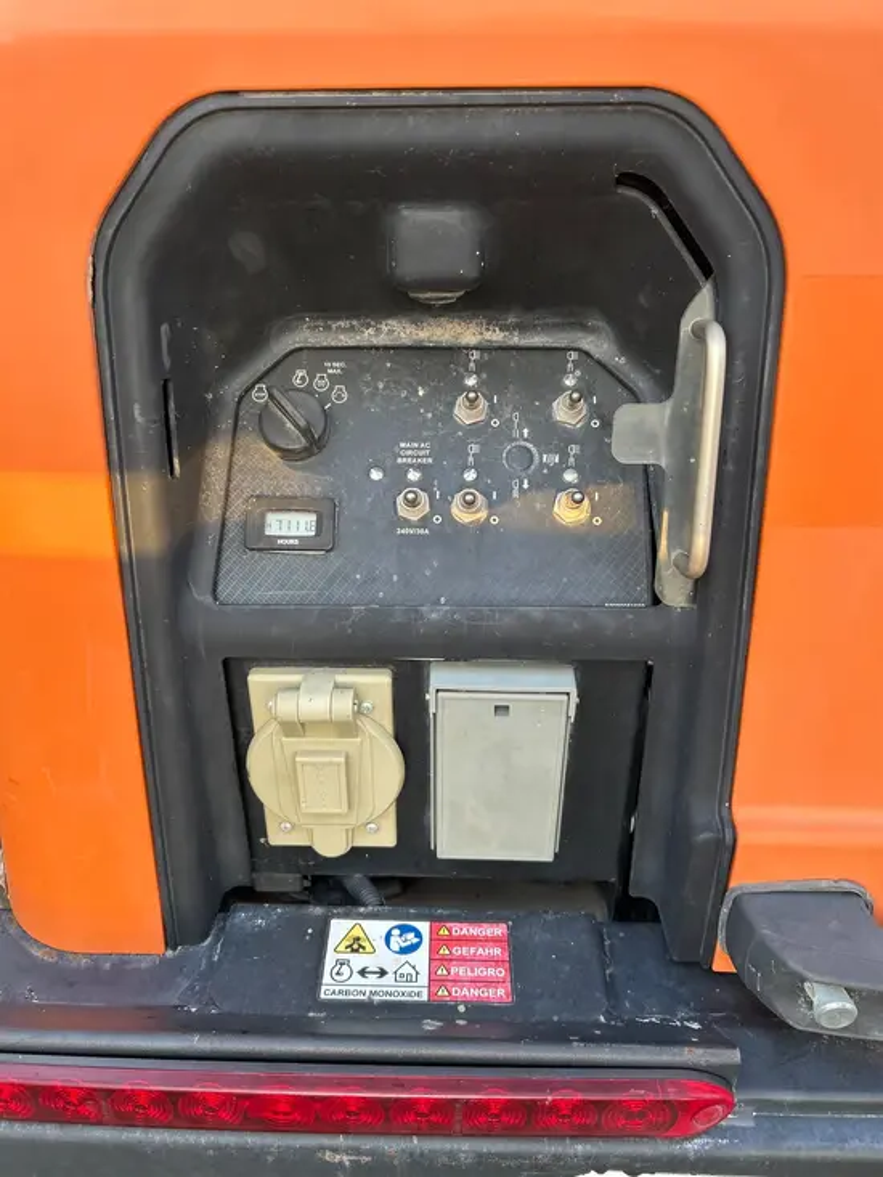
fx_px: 884
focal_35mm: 26
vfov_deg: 67.3
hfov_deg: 53.1
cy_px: 588
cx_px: 442
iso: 80
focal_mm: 5.7
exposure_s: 1/121
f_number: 1.5
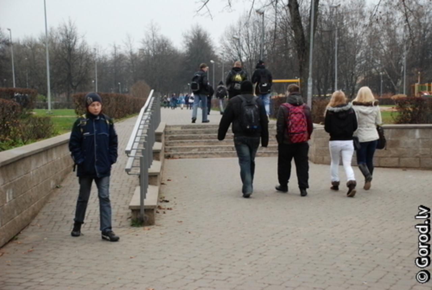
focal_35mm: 60
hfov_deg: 33.3
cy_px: 145
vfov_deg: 22.7
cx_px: 216
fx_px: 721
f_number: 4.5
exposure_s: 1/90
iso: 800
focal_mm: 40
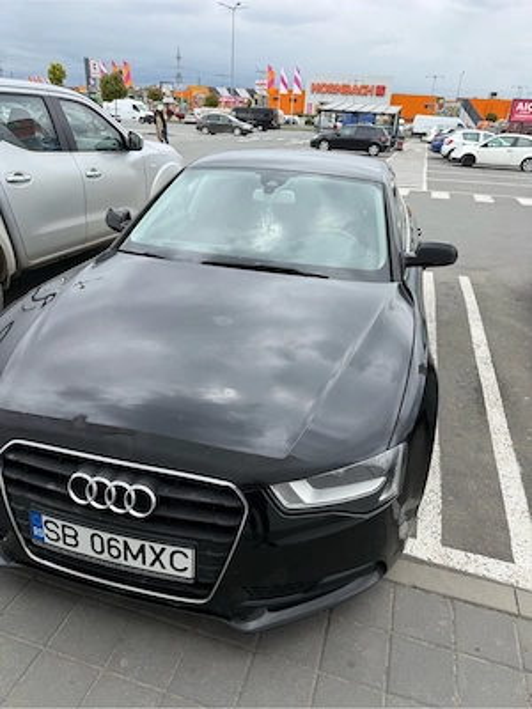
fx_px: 492
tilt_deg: -25.3
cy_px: 354
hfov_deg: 56.8
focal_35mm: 24
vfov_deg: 71.6
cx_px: 266
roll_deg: -4.1
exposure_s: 1/1727
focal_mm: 6.76
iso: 80
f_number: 1.78
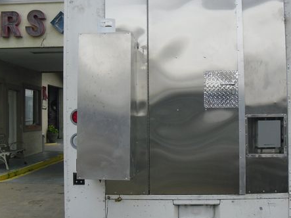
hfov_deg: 36.6
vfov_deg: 28.0
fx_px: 437
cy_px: 101
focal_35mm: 52
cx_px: 181
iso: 80
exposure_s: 1/160
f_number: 7.8
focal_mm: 6.3
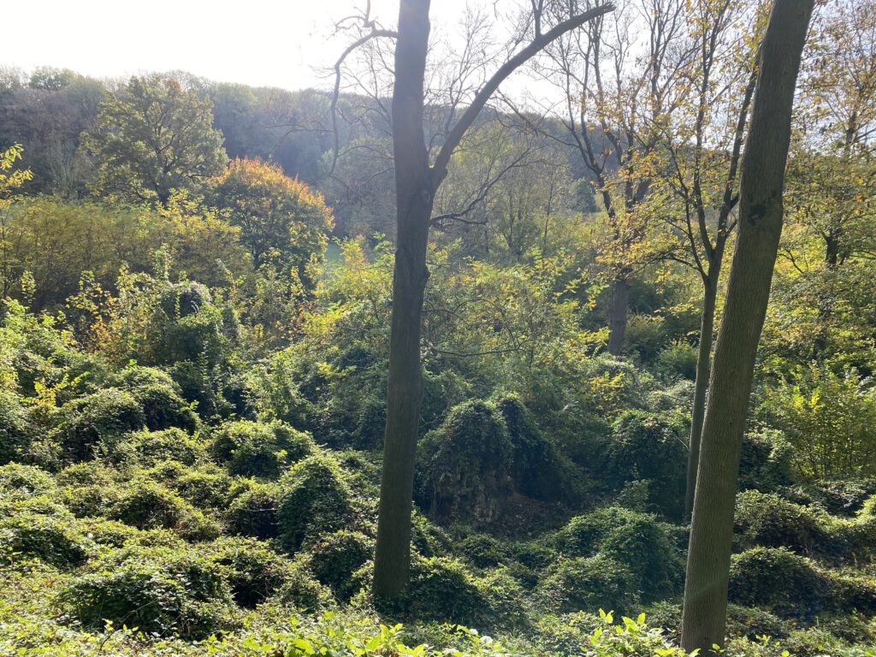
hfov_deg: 67.3
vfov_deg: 53.1
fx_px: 658
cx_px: 438
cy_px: 328
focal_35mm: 26
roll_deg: -1.7
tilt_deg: -8.6
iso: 32
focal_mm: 4.25
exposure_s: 1/654
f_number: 1.8
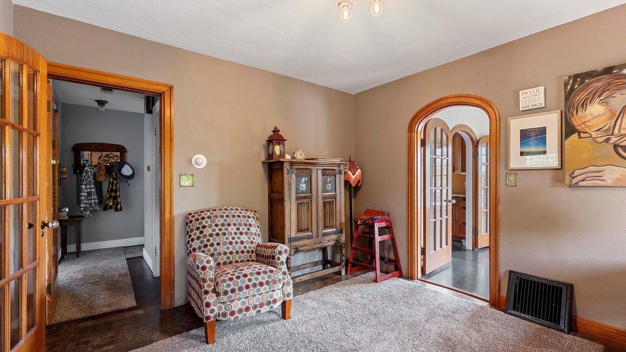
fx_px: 266
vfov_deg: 67.1
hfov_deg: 99.4
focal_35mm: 16
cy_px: 186
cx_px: 317
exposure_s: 1.3
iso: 200
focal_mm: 15
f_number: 8
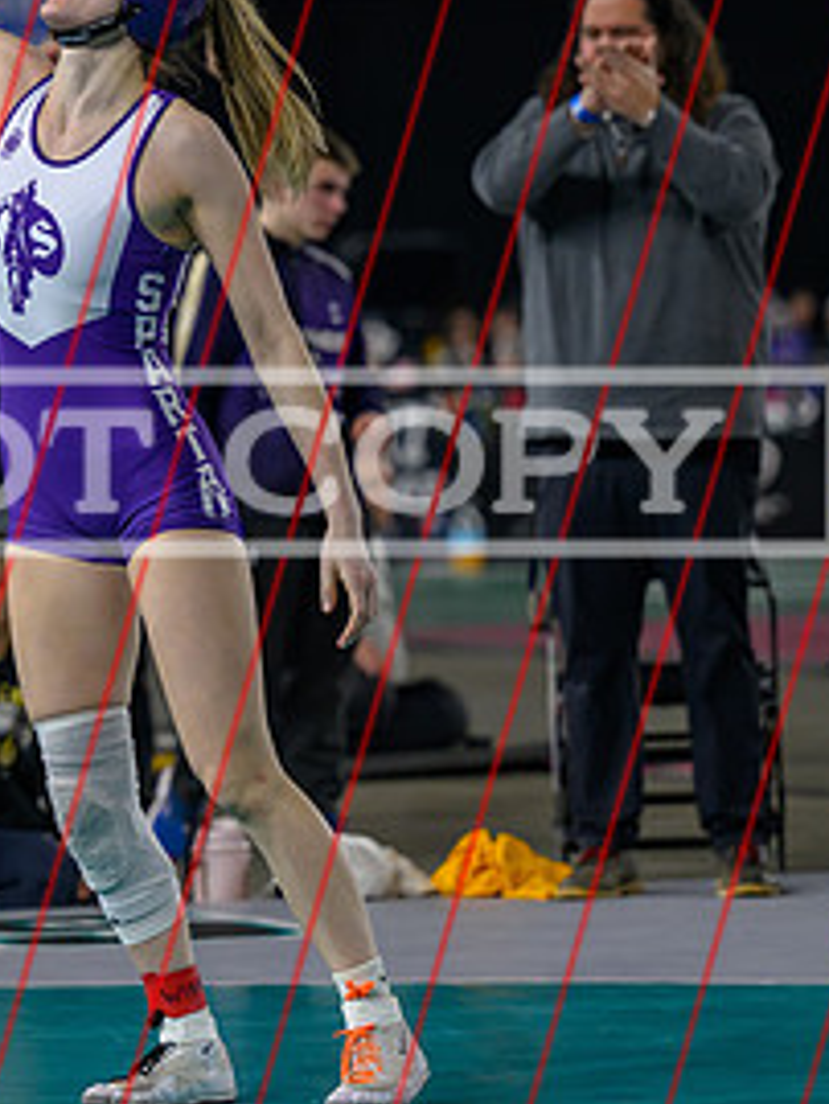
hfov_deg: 5.1
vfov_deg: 6.8
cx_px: 55
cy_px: 423
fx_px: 9348
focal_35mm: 293
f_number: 2.8
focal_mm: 125
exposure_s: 1/800
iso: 1400
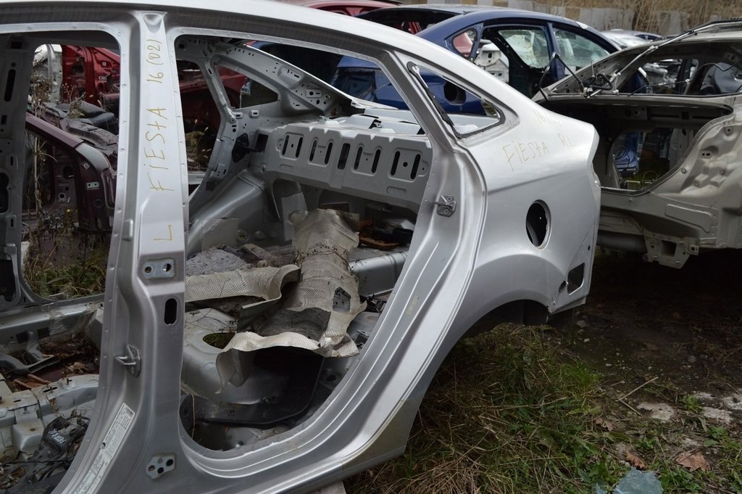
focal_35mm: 34
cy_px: 247
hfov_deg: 55.1
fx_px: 710
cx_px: 371
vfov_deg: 38.3
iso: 100
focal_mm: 23
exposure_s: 1/125
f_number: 5.6
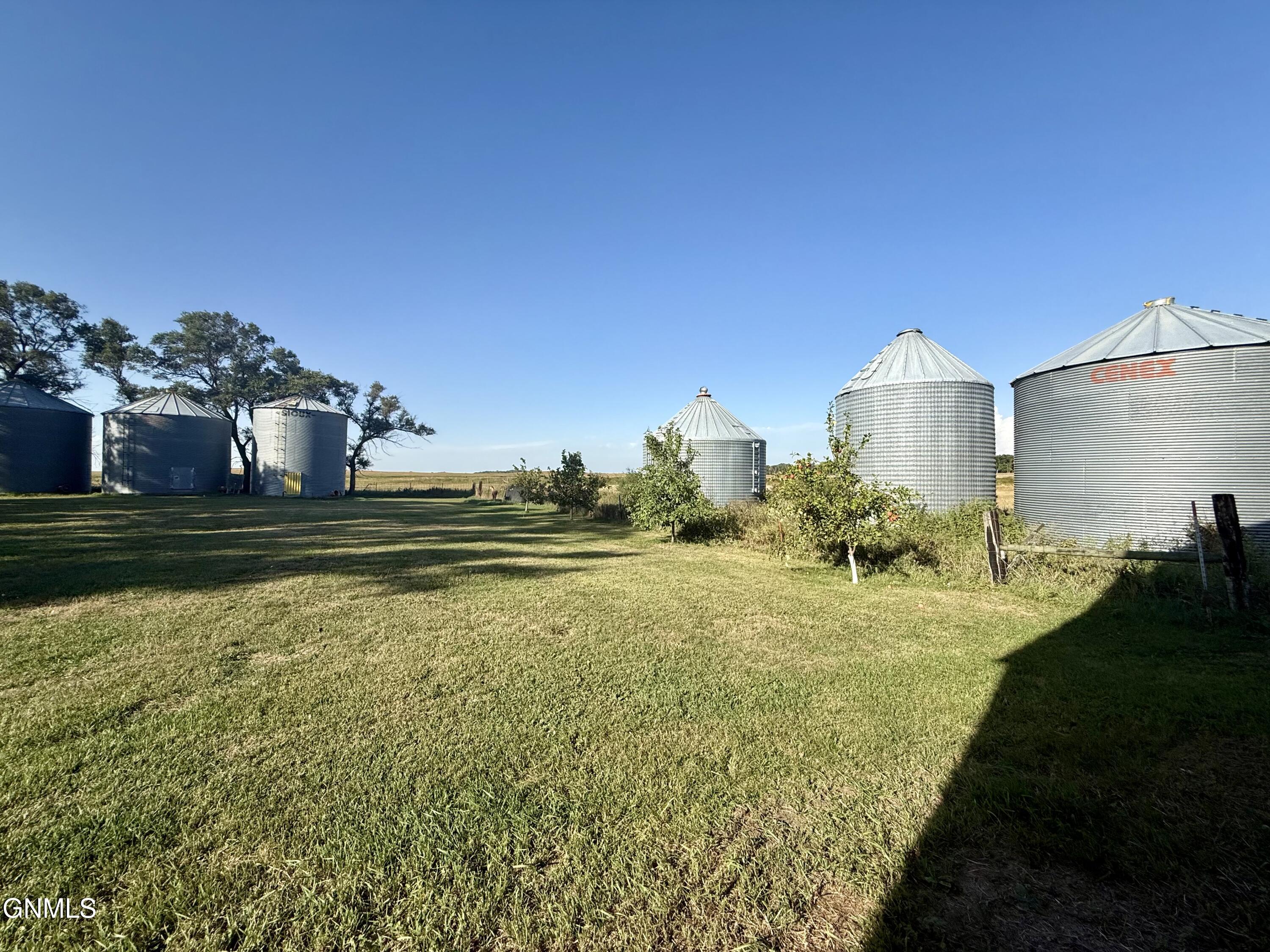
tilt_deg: -0.5
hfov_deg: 102.1
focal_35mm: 14
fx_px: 514
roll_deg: -1.3
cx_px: 635
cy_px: 476
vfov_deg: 85.7
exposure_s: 1/2024
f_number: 2.2
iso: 50
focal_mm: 2.22
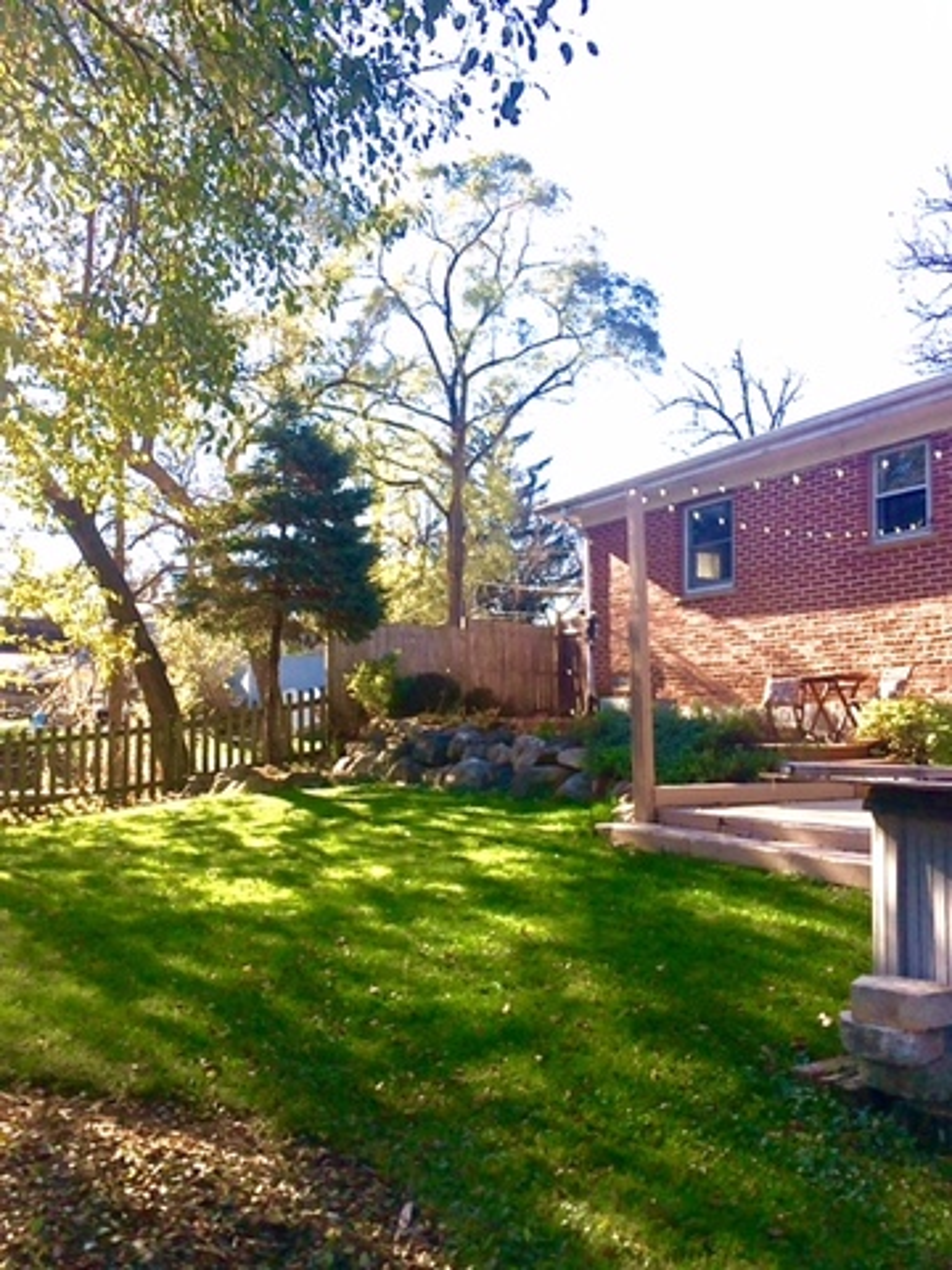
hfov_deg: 48.2
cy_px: 635
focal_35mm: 29
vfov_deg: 61.7
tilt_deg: +3.4
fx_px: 1063
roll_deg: +0.4
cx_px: 476
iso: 32
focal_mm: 4.15
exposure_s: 1/951
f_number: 2.2
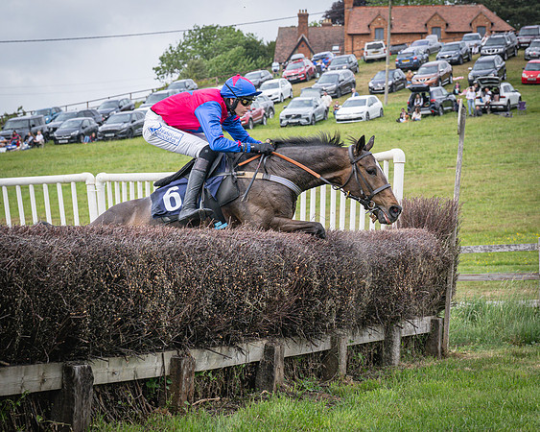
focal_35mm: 133
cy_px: 188
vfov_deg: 11.6
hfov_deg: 14.4
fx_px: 2127
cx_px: 357
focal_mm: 70
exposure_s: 1/1600
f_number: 5
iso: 400
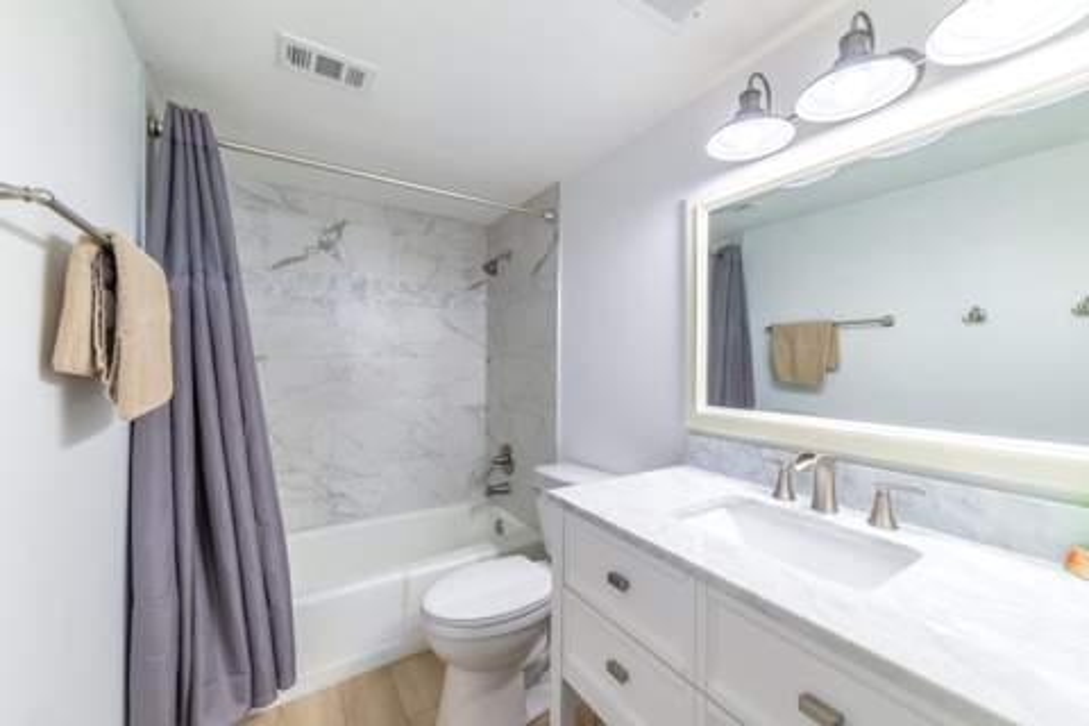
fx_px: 423
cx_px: 544
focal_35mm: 14
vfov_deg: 81.2
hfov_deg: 104.3
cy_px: 363
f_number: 8
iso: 100
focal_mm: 14
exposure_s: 1/80
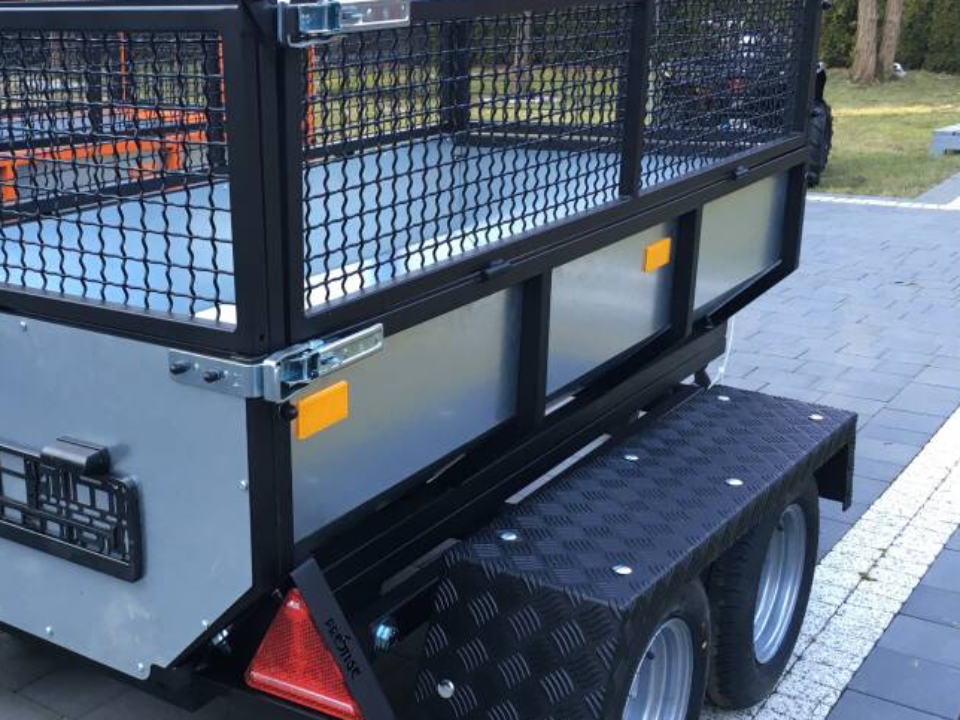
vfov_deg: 32.2
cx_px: 265
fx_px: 1248
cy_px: 370
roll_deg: +0.3
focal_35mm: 45
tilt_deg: -15.8
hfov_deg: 41.1
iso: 25
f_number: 2.2
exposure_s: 1/33
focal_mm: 4.15
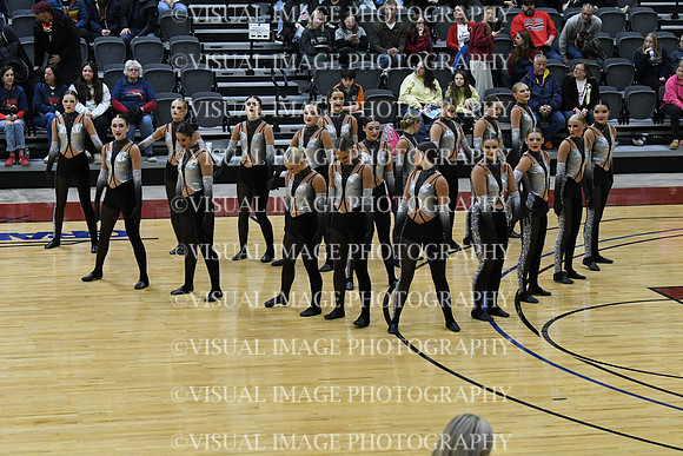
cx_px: 342
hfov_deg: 17.5
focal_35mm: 117
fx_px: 2220
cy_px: 228
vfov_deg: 11.7
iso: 5000
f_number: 4
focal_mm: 78
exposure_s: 1/500
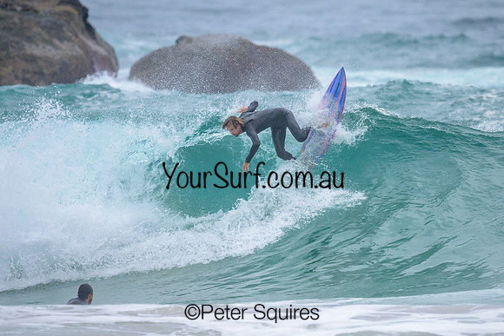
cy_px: 184
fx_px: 15403
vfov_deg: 1.3
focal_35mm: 1100
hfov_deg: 1.9
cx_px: 296
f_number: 6.3
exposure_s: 1/2000
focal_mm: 800
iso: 400
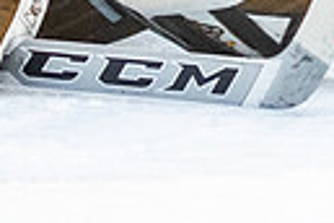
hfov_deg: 2.6
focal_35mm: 779
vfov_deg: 1.8
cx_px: 626
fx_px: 7227
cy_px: -468
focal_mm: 70
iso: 1100
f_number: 2.8
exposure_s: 1/400
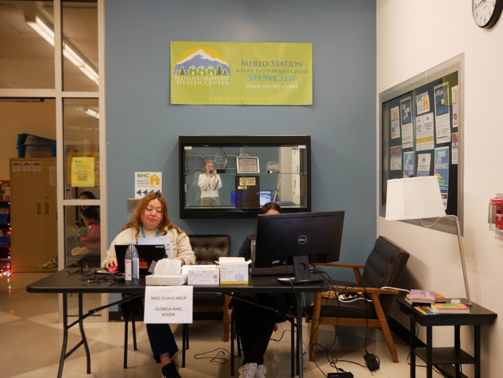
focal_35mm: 40
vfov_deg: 36.0
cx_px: 252
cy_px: 189
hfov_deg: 46.8
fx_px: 582
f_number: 4.1
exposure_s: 1/60
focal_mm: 20
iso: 2000
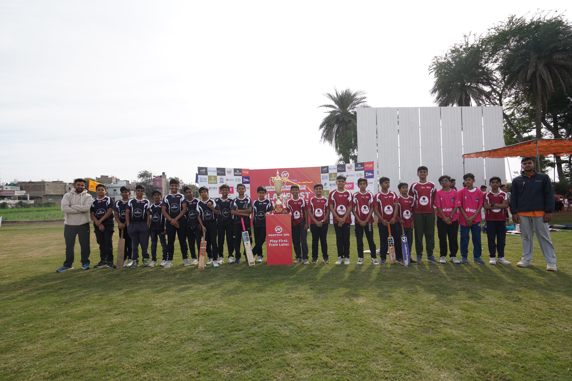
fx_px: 302
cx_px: 286
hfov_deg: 86.9
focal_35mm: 19
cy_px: 190
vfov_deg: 64.6
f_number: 6.3
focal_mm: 19
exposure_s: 1/200
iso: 100
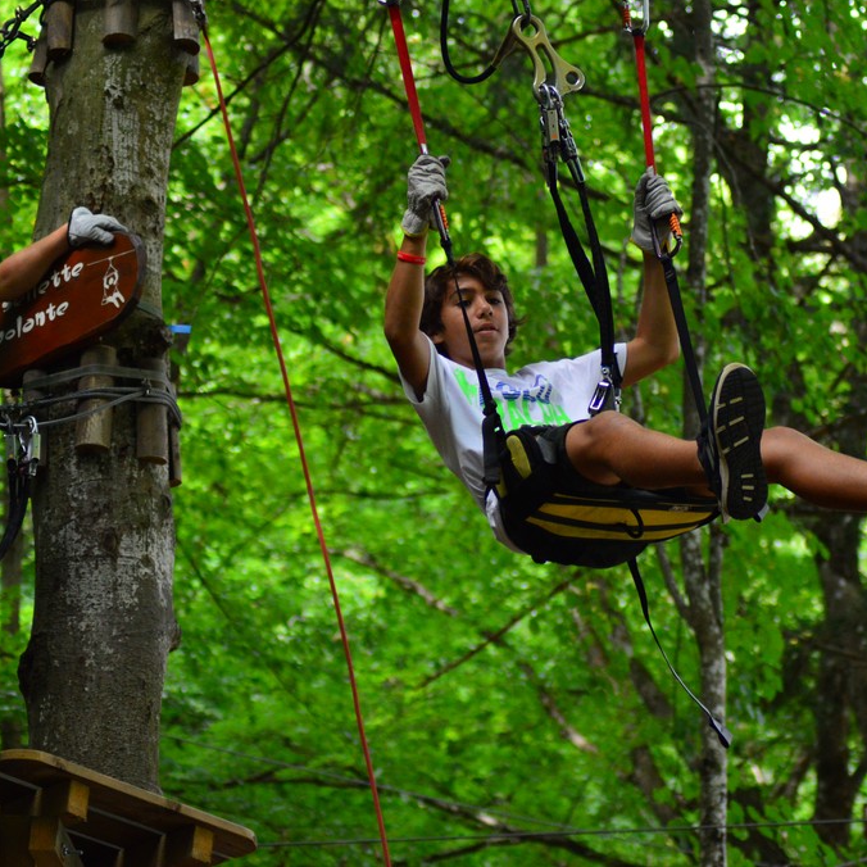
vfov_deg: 12.1
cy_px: 432
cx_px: 551
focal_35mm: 145
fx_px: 4099
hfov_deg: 12.1
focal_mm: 75
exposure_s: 1/400
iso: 1600
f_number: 4
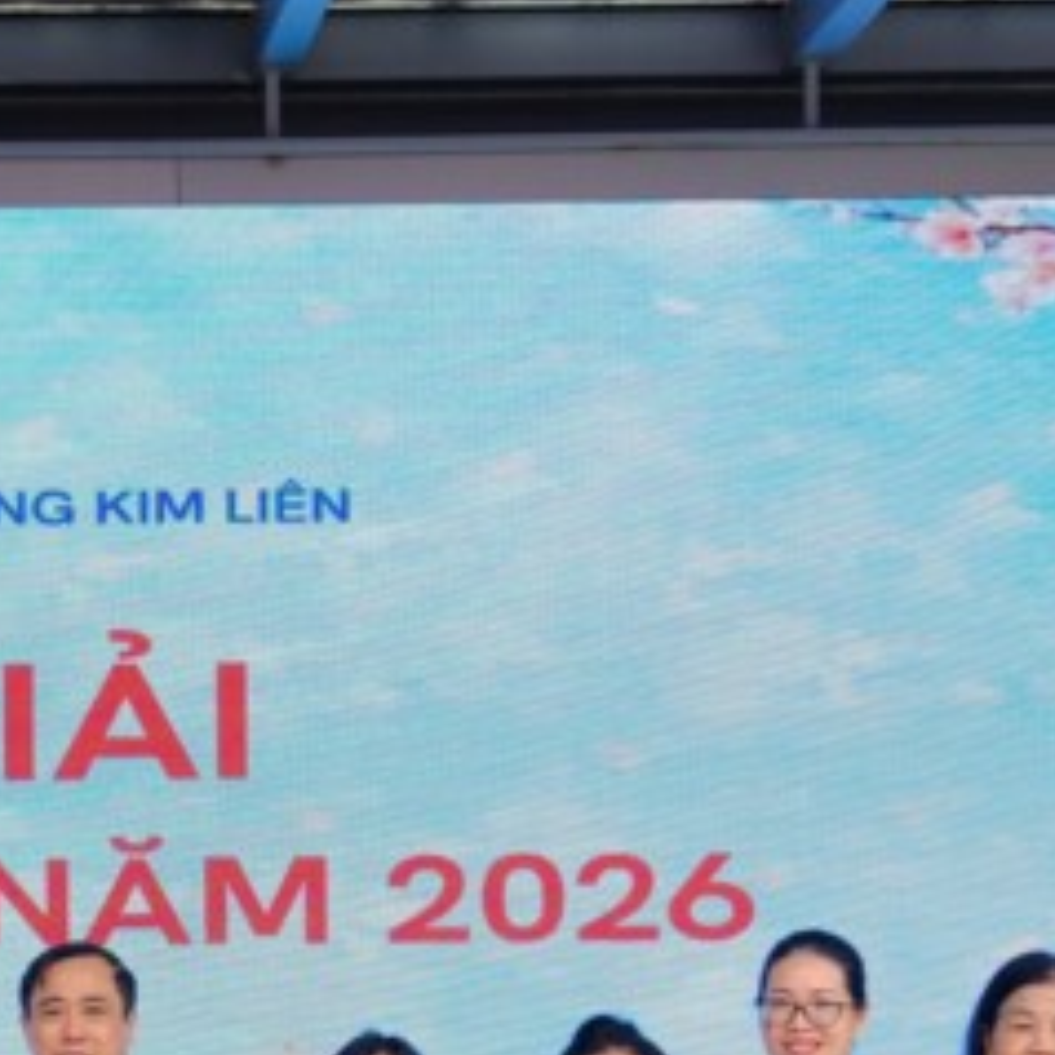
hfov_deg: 10.9
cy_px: 977
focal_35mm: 157
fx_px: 5414
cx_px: -337
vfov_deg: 11.1
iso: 400
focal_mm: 29.2
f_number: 4
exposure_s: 1/160
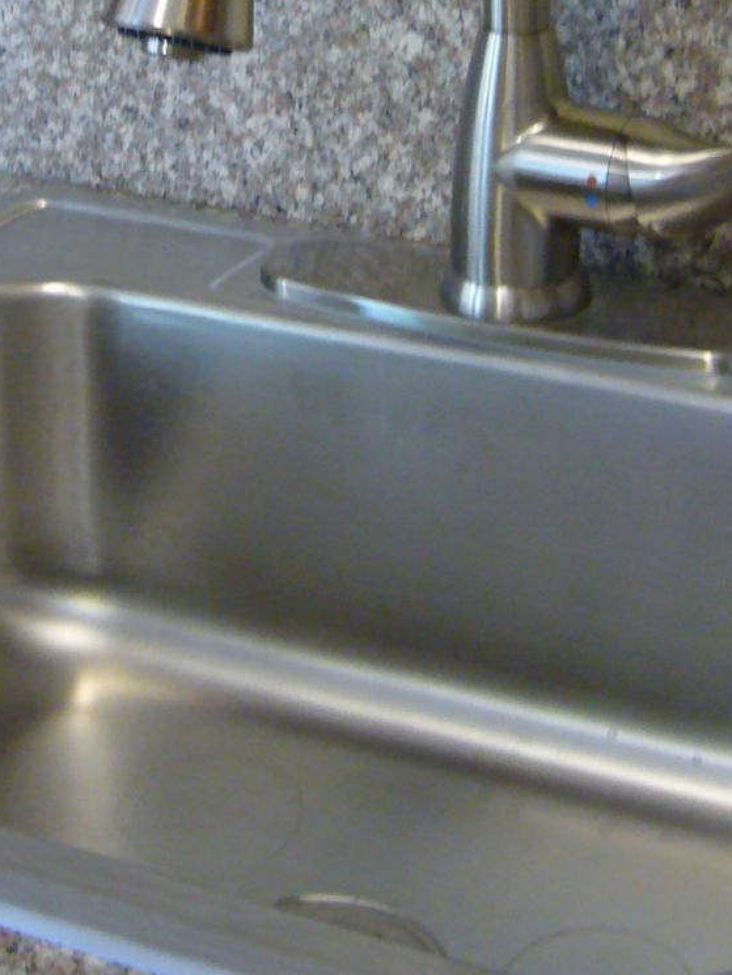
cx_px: 389
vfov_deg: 20.3
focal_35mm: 94
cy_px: 22
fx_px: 2650
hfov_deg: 15.7
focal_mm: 5.8
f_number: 2.8
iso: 200
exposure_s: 1/8
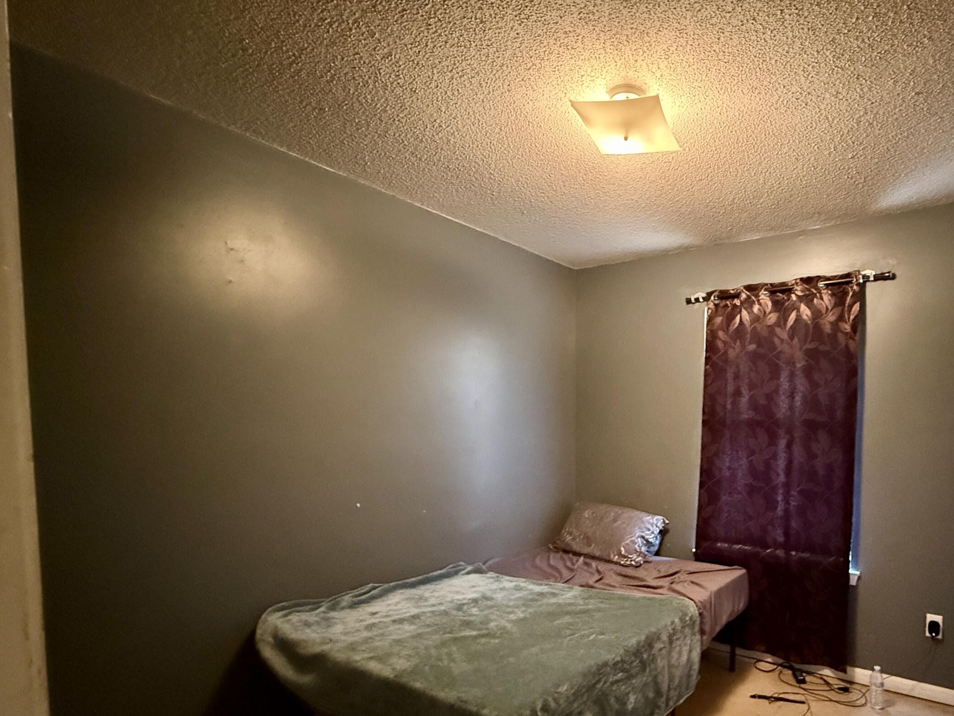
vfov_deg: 64.7
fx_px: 551
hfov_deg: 78.4
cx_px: 655
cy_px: 460
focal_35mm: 20
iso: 1600
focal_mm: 2.22
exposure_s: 1/30
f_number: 2.2
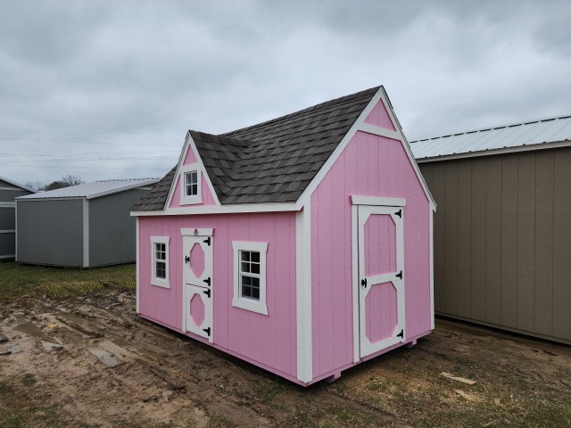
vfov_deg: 58.9
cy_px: 214
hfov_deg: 73.9
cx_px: 286
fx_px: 379
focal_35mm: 23
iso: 12
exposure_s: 1/626
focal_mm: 6.4
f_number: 1.8
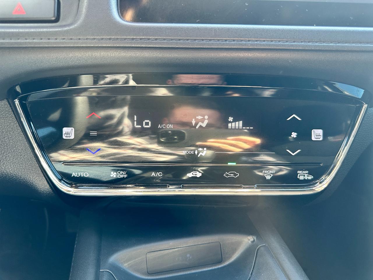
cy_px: 140
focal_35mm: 24
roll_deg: -3.2
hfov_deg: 71.6
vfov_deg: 56.8
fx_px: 259
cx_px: 186
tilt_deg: -28.5
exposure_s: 1/120
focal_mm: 6.86
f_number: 1.78
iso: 250
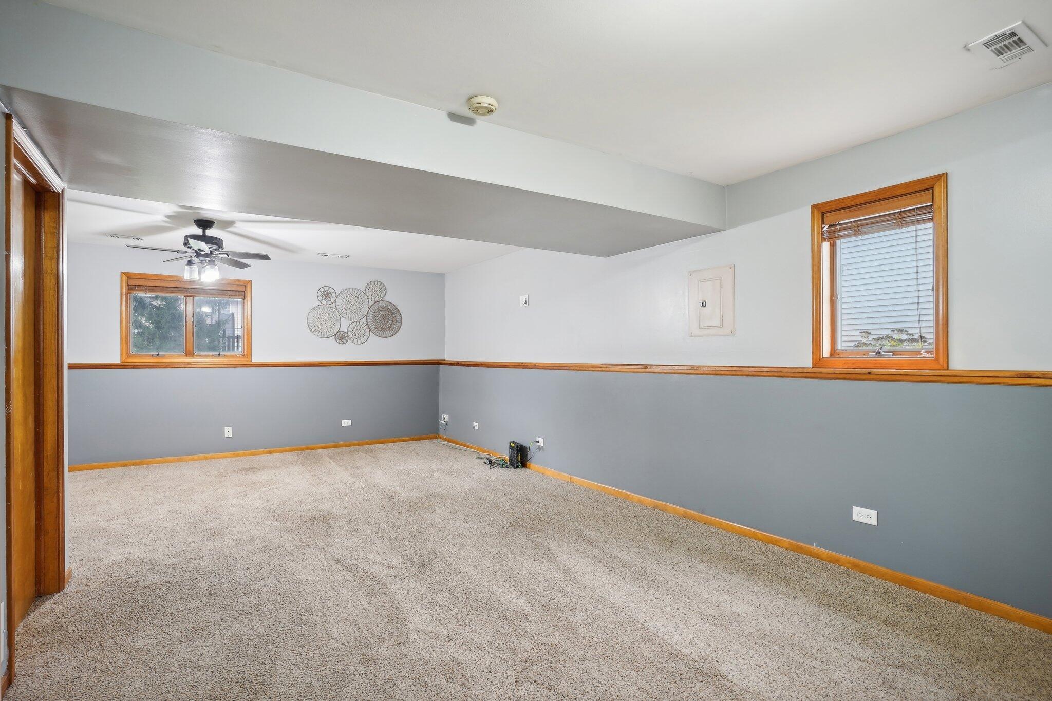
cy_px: 350
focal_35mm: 17
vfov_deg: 70.4
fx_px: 497
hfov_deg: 93.3
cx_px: 526
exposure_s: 1/5
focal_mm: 17
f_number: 6.3
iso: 400
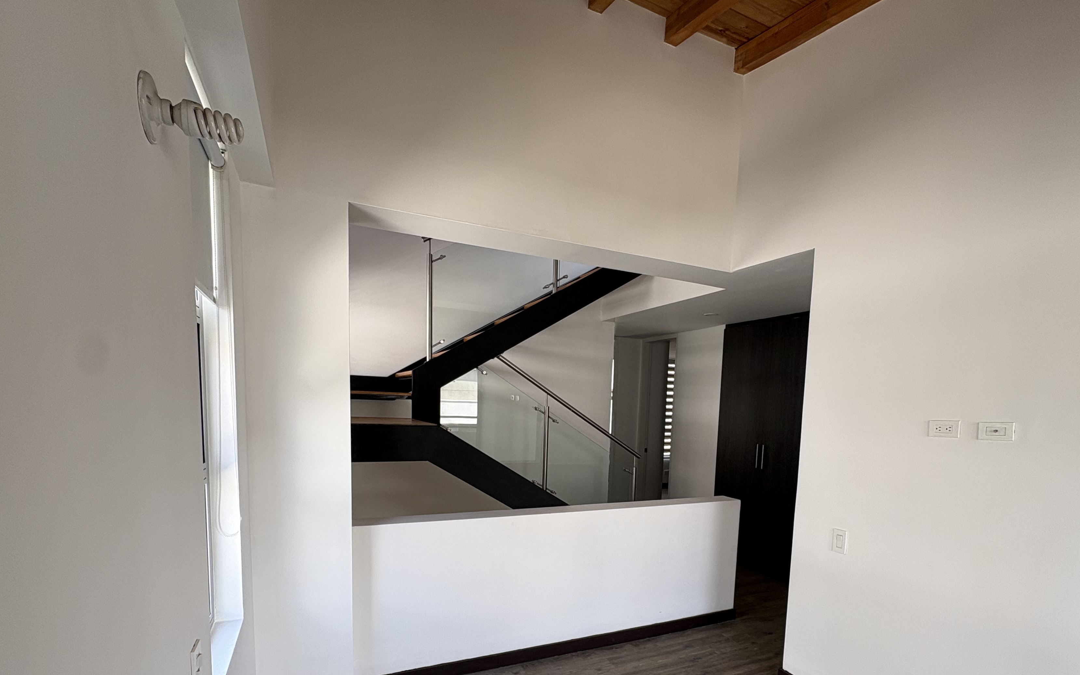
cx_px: 577
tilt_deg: -5.0
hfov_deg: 90.9
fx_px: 530
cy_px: 454
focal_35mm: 18
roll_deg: -1.8
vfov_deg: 63.2
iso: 40
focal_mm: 2.22
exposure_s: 1/99
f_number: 2.2
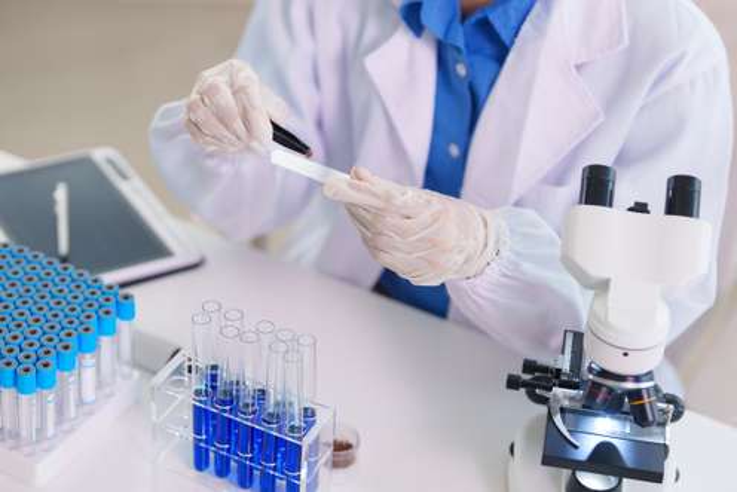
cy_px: 246
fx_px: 1536
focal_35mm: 75
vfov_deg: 18.2
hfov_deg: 27.0
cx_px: 368
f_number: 1.6
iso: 500
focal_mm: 50
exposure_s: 1/800
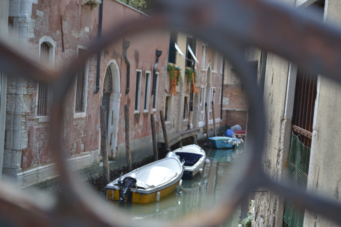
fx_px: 782
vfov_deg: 16.6
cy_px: 114
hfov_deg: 24.6
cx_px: 170
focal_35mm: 82
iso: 100
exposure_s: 1/80
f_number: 5.6
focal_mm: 55
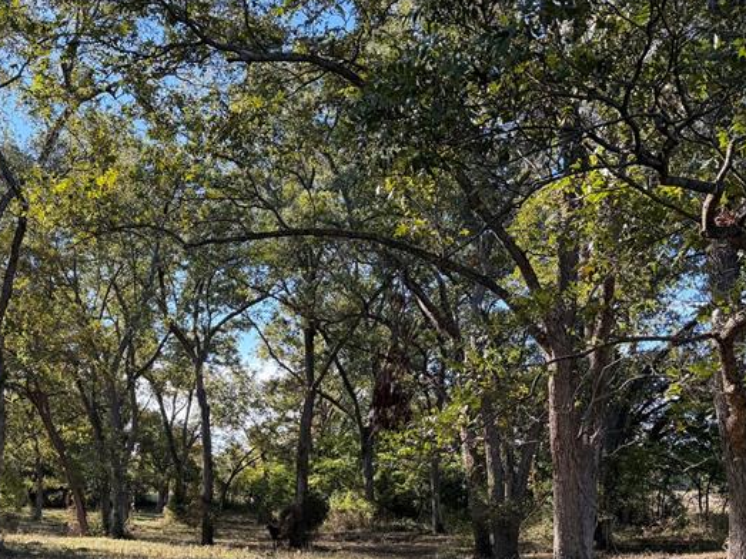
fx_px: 1013
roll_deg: -1.7
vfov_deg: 30.1
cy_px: 449
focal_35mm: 47
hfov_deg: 38.5
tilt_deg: +2.4
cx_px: 118
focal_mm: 6.76
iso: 100
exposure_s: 1/750
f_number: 1.78
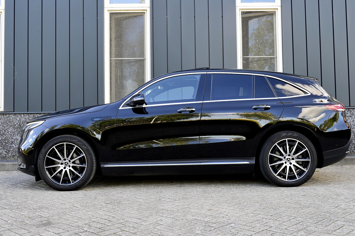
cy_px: 118
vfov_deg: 35.4
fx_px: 369
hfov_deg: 51.3
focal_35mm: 38
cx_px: 178
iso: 400
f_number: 8
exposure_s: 1/80
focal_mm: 25
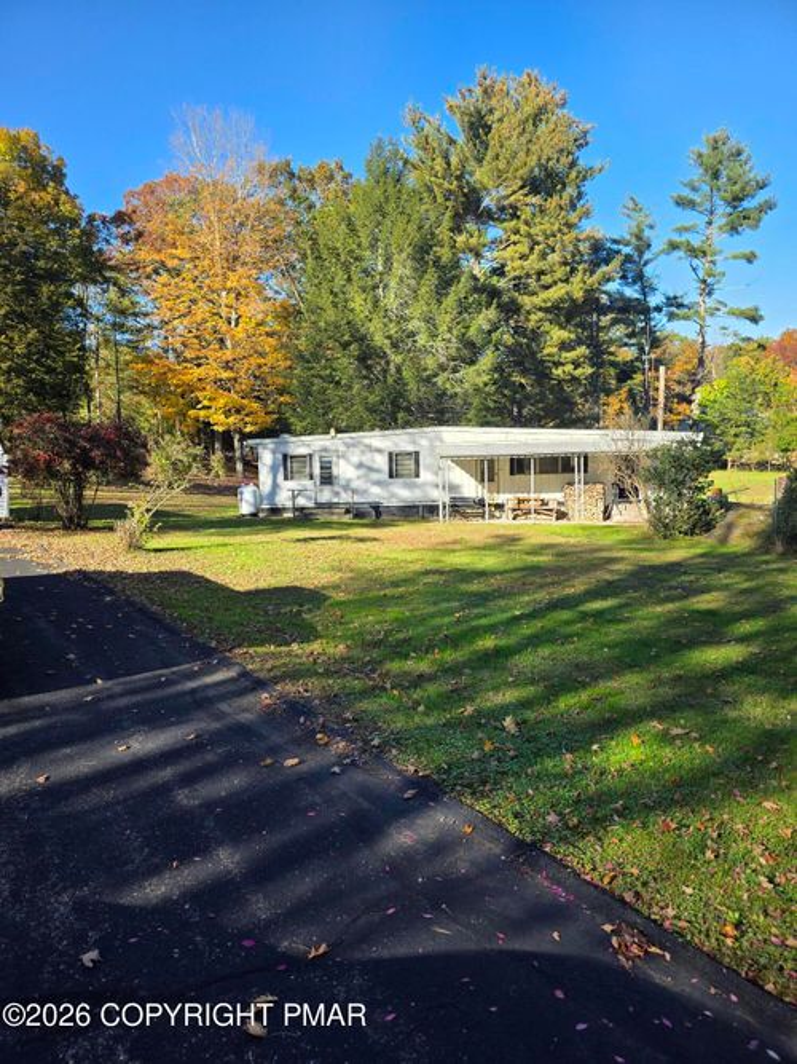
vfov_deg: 73.9
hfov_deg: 58.9
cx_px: 398
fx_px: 706
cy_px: 532
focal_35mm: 23
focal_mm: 6.3
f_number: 1.7
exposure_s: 1/1925
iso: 80
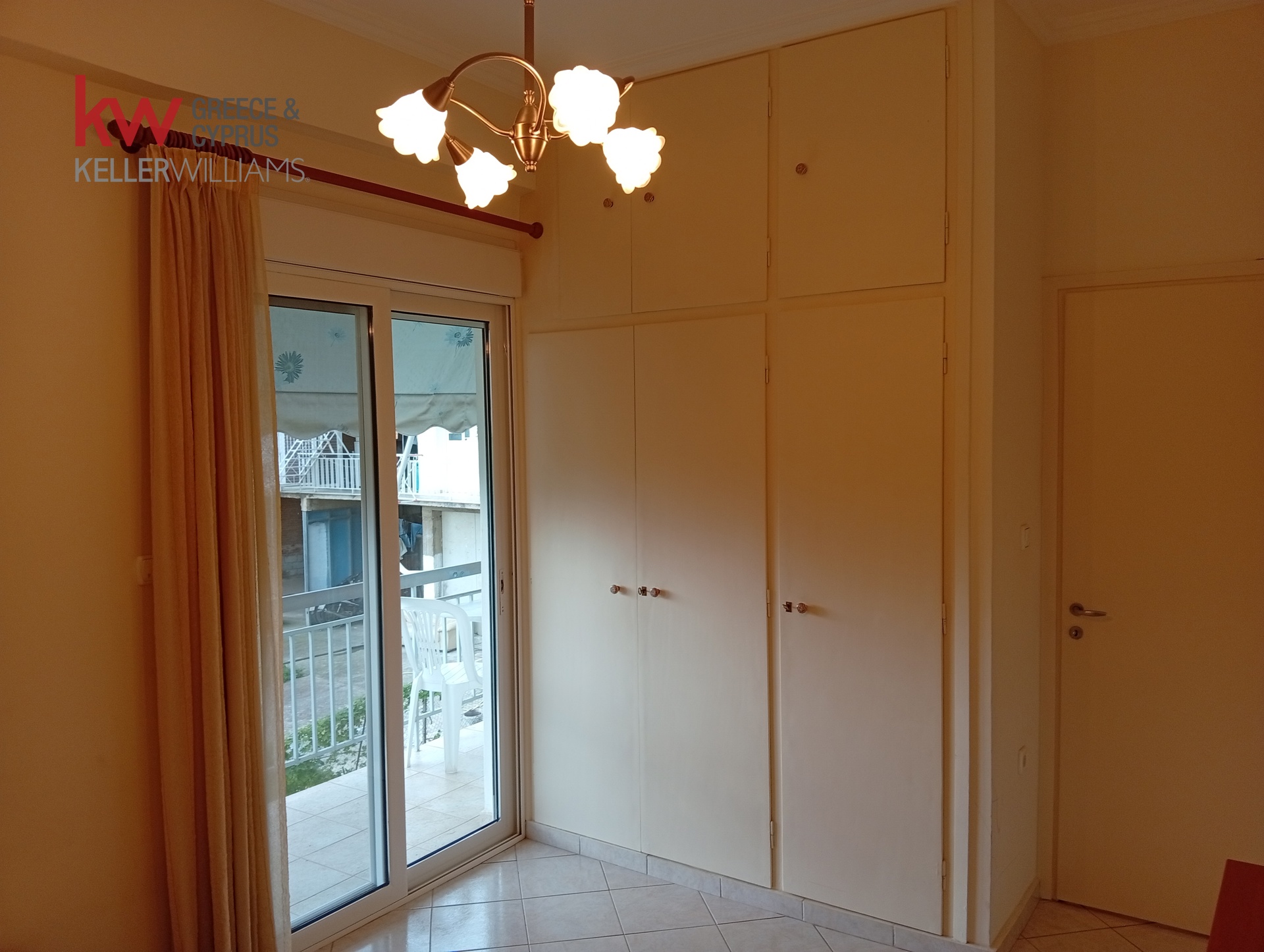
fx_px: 951
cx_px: 632
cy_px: 476
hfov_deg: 67.2
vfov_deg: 53.2
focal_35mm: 26
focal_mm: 3.96
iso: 181
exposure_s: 1/33.3
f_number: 1.8
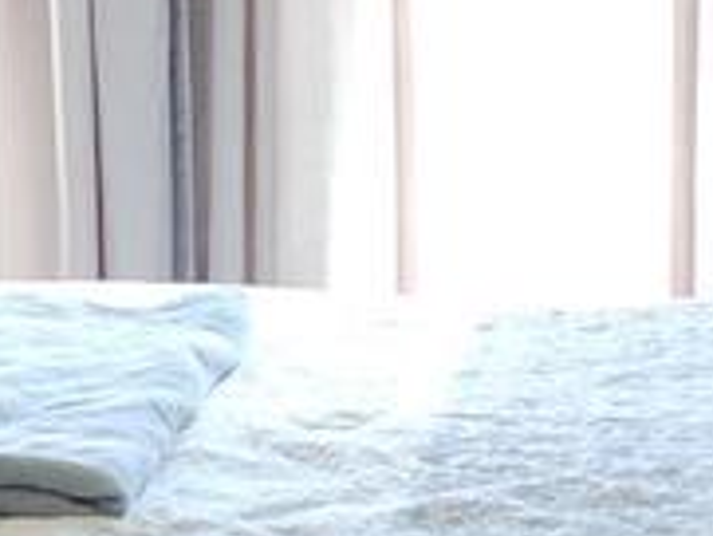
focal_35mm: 183
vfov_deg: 8.1
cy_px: 571
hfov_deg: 10.8
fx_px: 3772
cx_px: 398
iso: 100
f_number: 1.8
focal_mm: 5.4
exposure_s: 1/60
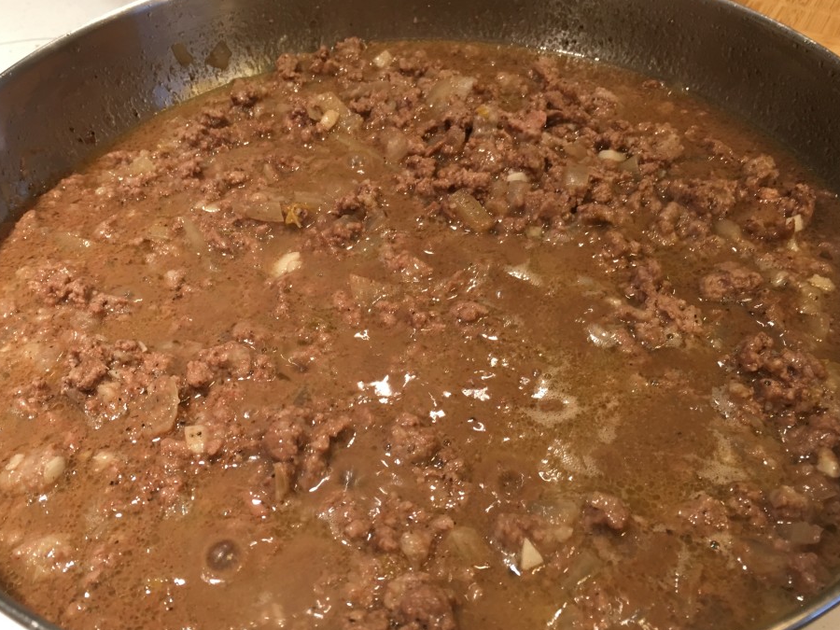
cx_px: 384
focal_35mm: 33
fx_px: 801
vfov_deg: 42.9
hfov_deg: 55.3
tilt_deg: -45.1
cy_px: 321
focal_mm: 4.15
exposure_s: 1/30
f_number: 2.2
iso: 100
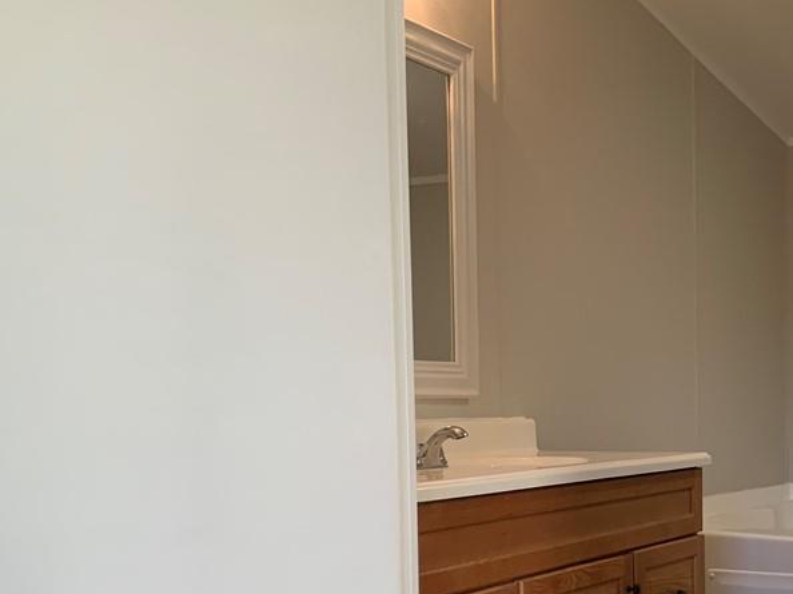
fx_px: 1145
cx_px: 619
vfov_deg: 28.4
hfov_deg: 37.0
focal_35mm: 50
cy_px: 490
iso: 50
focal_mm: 3
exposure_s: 1/120
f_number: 1.8
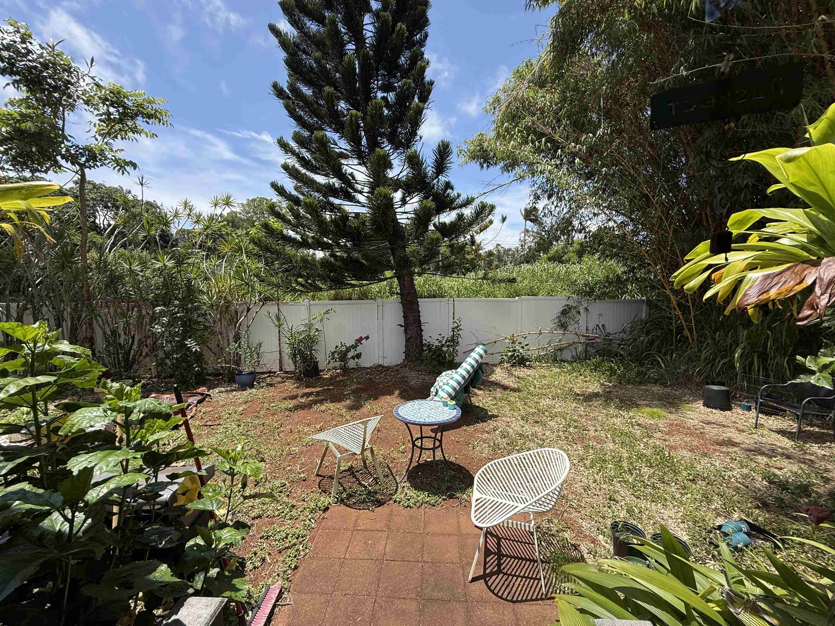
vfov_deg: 85.7
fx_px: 338
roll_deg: +0.2
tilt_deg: -3.3
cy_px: 313
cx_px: 418
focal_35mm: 14
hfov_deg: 102.1
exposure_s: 1/1189
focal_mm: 2.22
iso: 50
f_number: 2.2
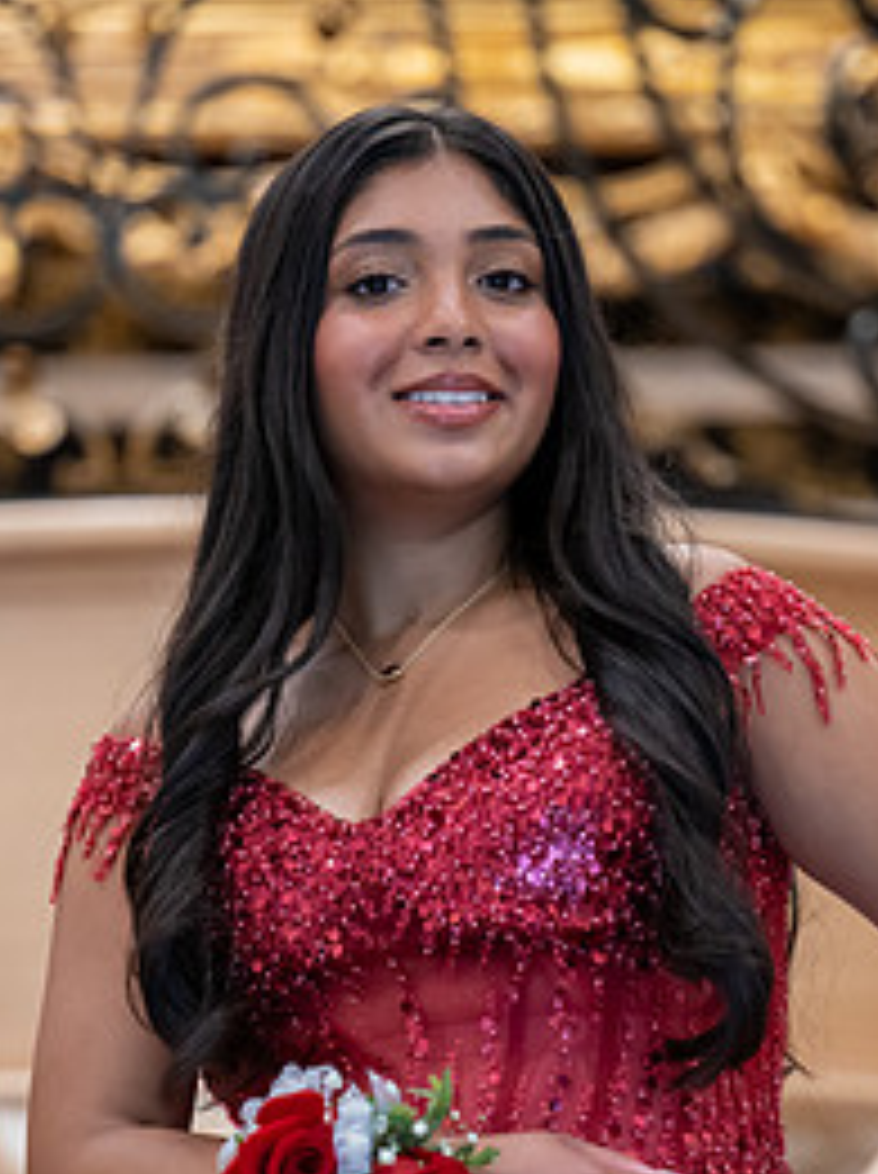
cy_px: 792
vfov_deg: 8.0
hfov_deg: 6.0
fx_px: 8442
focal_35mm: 249
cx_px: 527
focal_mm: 150
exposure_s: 1/400
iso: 3200
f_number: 2.8
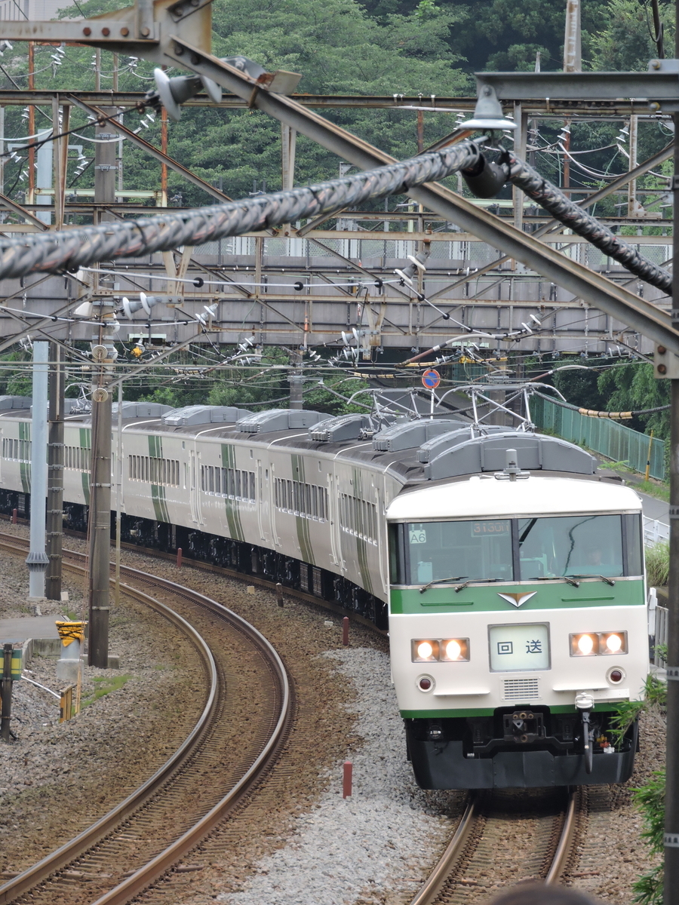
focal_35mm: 270
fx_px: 7061
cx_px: 340
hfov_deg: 5.5
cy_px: 452
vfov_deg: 7.3
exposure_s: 1/125
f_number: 5.5
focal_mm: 48.4
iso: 180
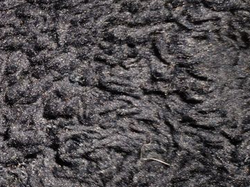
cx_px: -91
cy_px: 37
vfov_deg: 20.2
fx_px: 520
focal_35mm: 72
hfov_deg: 23.3
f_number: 1.8
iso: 390
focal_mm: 4.75
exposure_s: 1/33.3
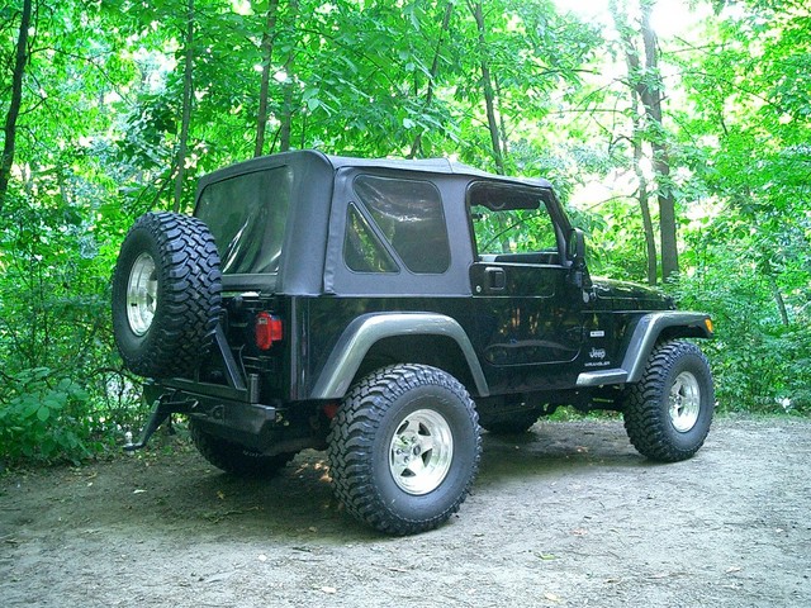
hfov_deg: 52.6
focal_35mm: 35
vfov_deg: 40.7
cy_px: 304
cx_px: 406
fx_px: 820
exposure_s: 1/13
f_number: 4.2
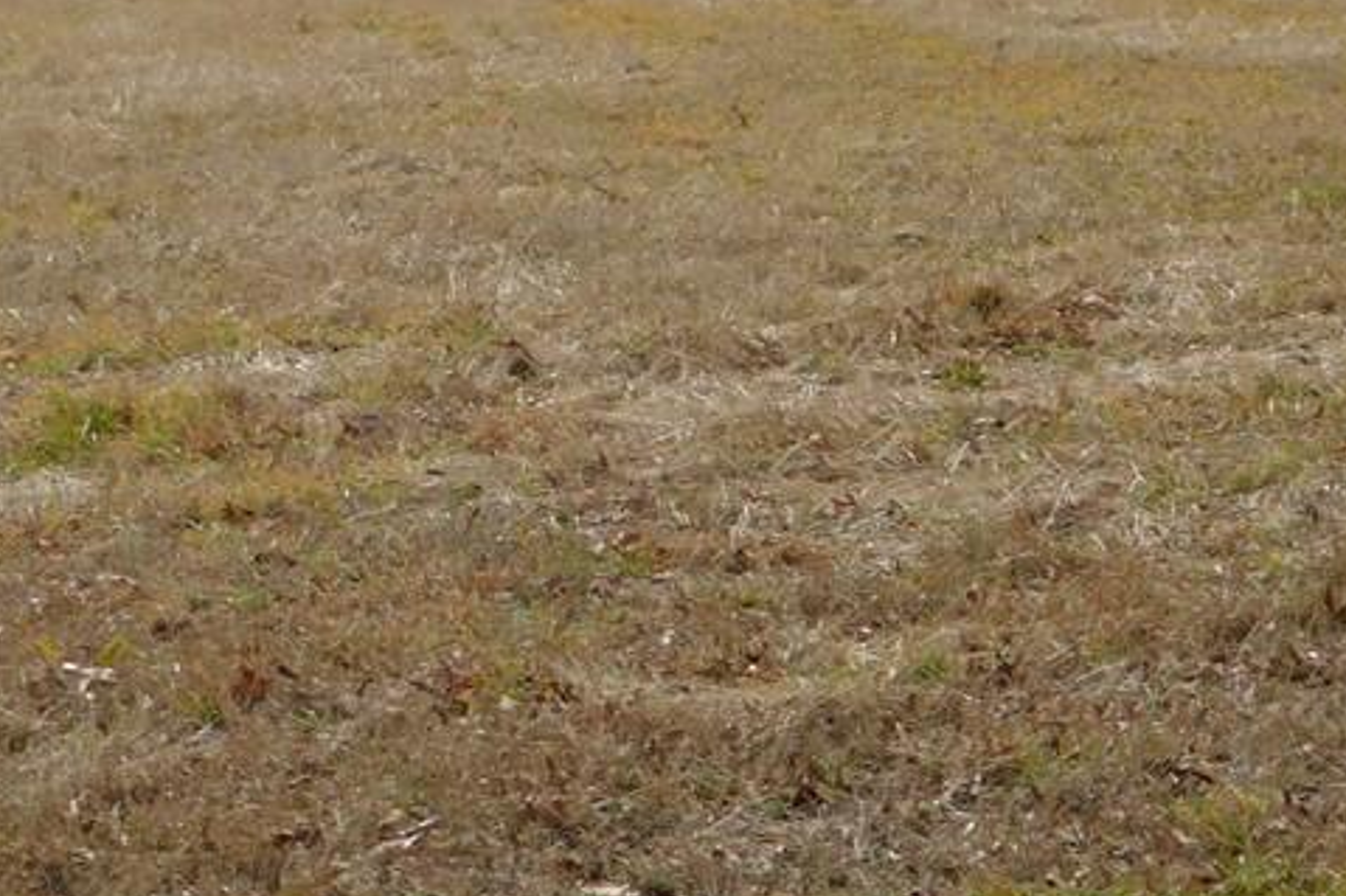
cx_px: 337
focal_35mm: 158
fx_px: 5905
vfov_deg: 8.6
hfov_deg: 13.0
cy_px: 81
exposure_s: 1/800
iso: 125
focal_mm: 12.6
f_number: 4.3
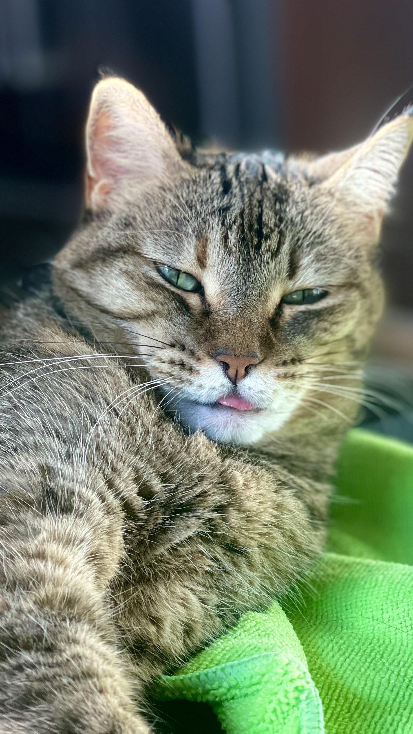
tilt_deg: -11.5
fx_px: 1674
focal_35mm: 86
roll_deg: +3.2
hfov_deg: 14.1
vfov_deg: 24.7
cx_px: 220
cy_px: 326
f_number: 2.2
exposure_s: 1/120
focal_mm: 7.5
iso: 100
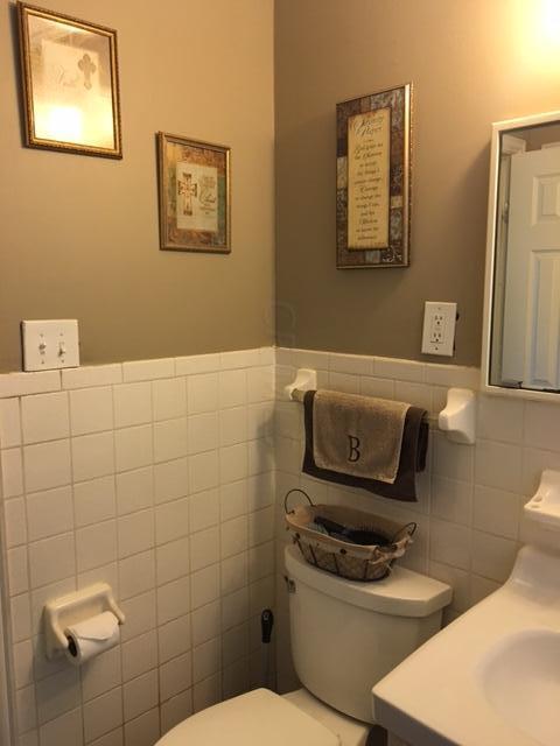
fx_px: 626
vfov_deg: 61.7
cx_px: 280
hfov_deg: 48.2
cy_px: 373
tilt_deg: -8.0
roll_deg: -0.2
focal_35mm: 29
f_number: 2.2
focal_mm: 4.15
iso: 160
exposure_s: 1/30
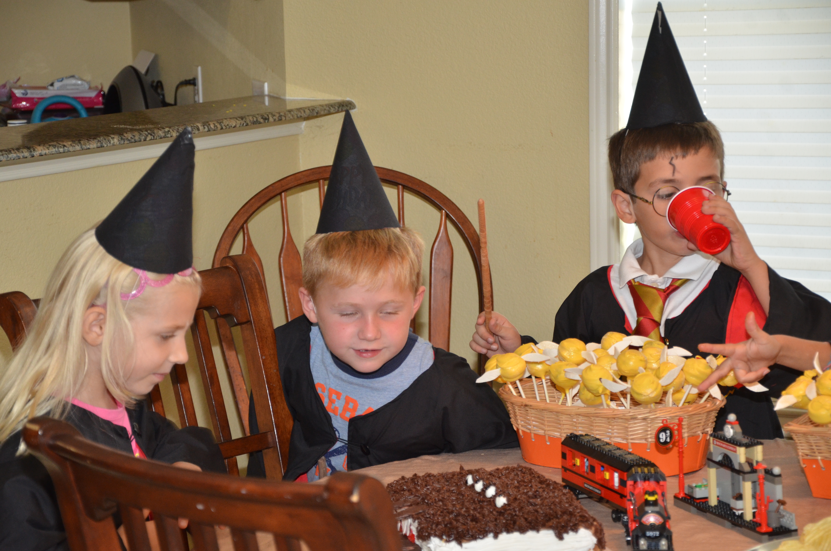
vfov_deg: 13.0
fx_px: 2419
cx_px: 416
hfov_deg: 19.5
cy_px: 276
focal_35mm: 105
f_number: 5.3
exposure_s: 1/60
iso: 800
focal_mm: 70
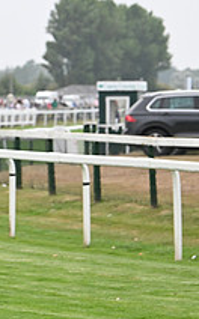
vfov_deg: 7.2
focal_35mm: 293
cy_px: 169
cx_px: -229
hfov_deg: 4.4
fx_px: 2549
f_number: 5
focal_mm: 105
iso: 640
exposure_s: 1/500
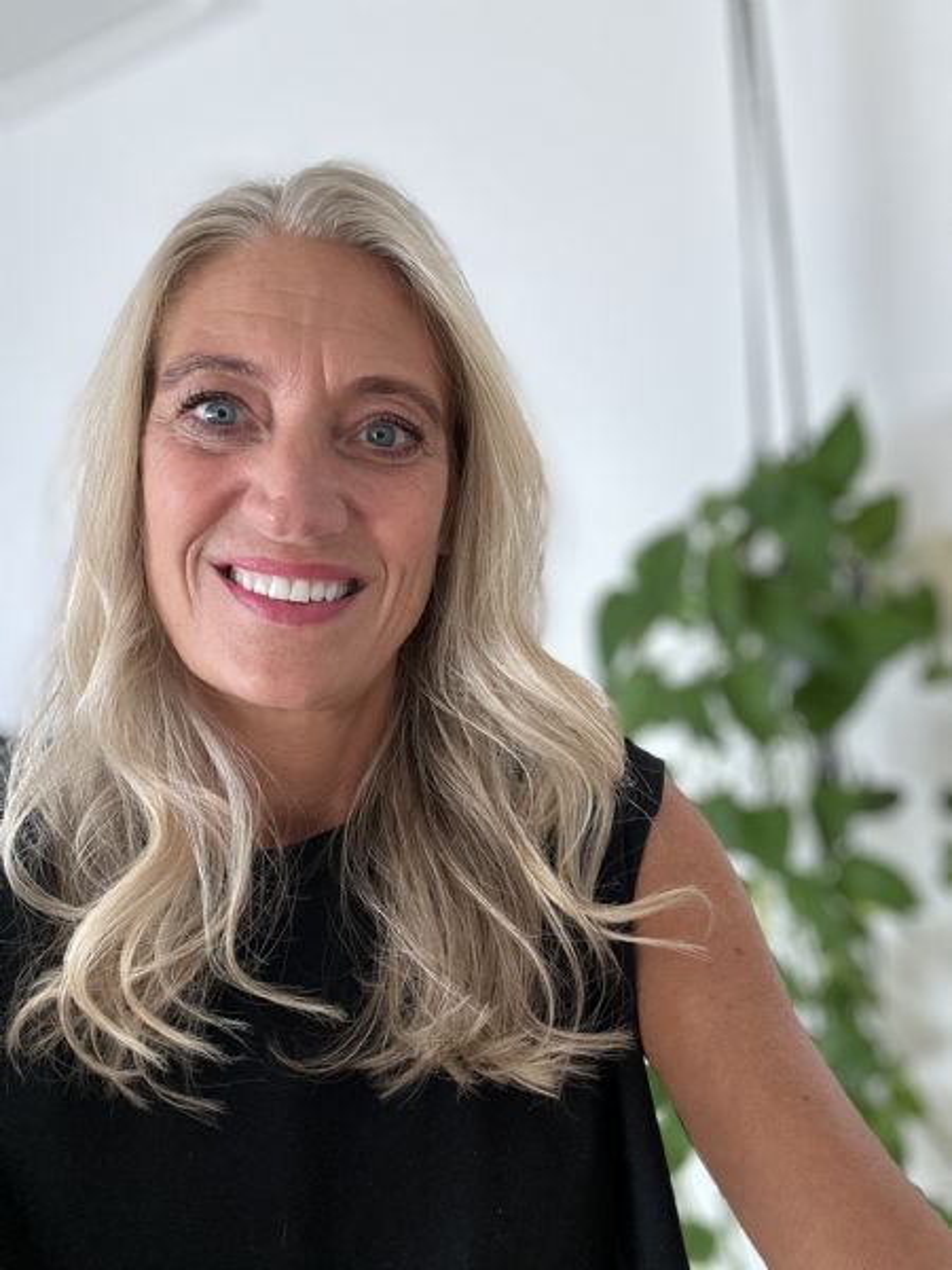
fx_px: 1100
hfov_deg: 46.8
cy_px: 635
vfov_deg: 60.0
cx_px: 476
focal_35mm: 30
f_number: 1.9
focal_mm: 2.69
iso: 80
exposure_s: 1/60
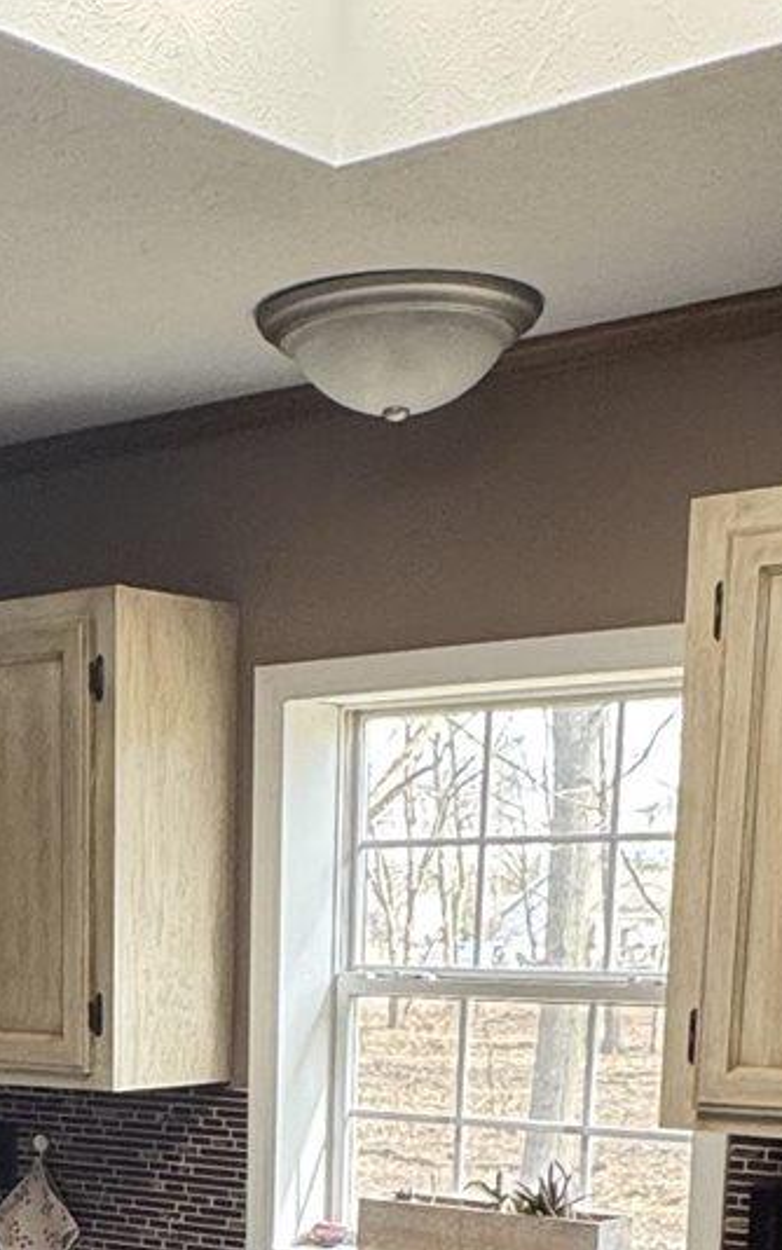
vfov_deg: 29.0
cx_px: 30
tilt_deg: -11.9
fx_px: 2181
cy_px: 1365
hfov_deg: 19.8
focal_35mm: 64
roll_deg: +1.0
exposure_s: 1/120
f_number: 2.2
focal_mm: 2.22
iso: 200
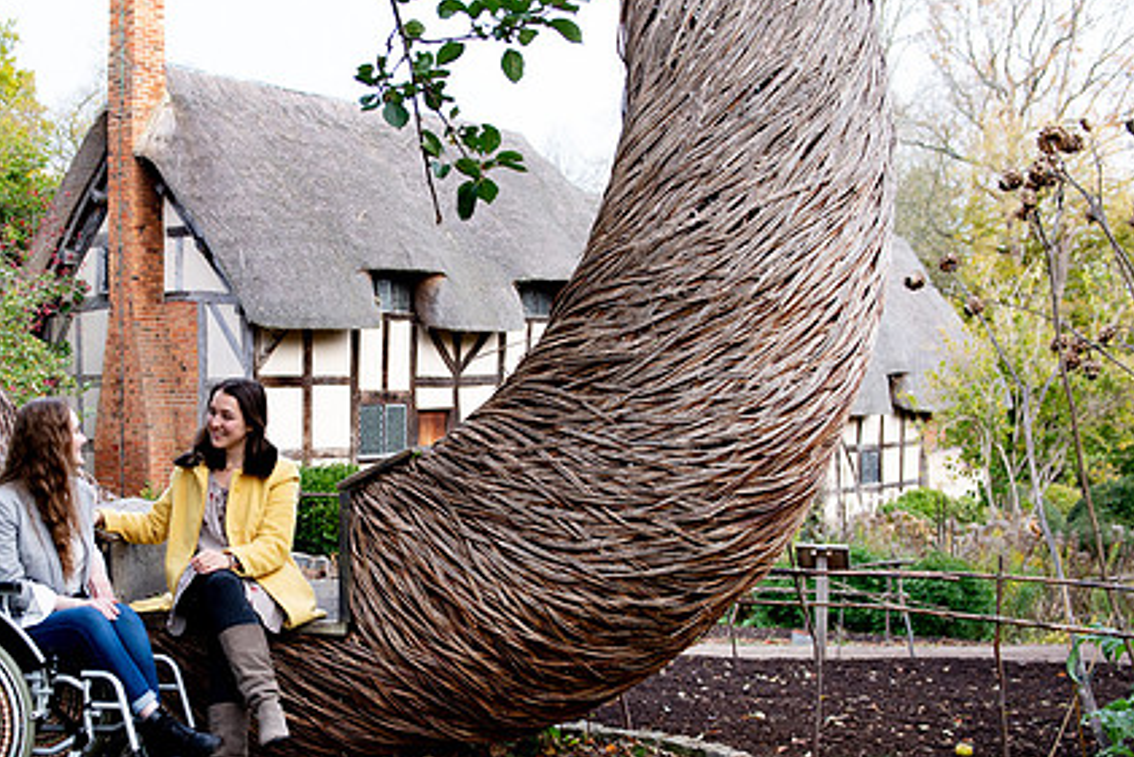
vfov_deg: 25.4
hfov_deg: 37.1
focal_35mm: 53
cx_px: 366
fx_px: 1670
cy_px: 502
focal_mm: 32
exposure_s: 1/250
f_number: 3.5
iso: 320
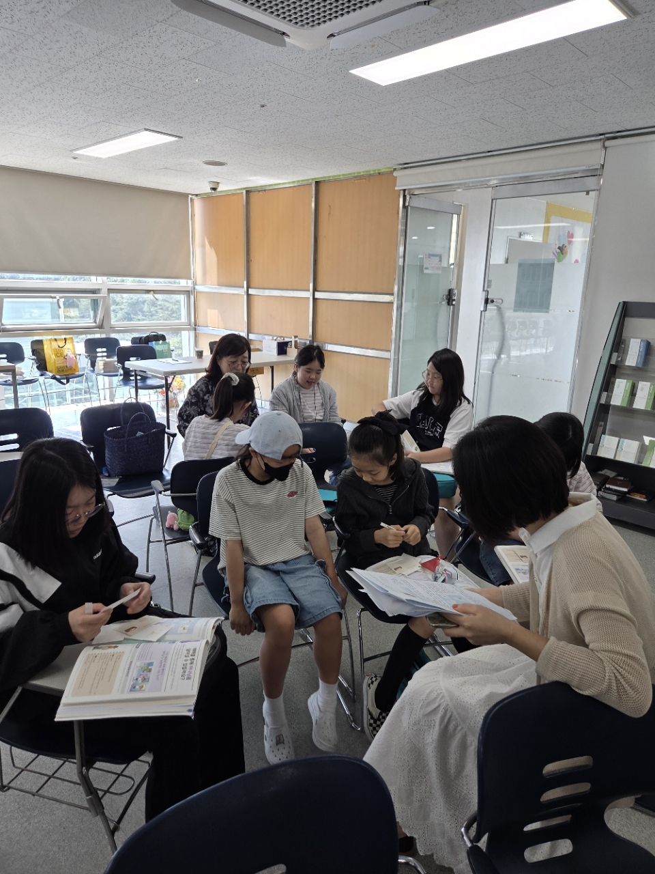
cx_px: 328
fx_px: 580
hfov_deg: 58.9
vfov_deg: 73.9
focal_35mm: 23
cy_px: 437
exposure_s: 1/120
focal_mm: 5.4
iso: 50
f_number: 1.8
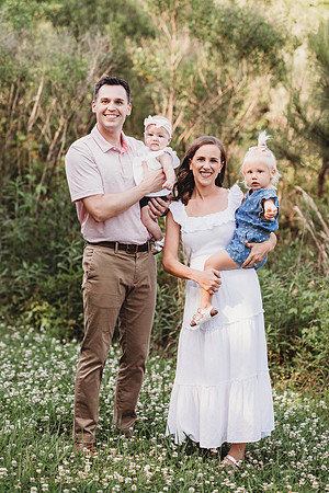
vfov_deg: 23.9
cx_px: 164
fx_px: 1165
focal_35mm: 85
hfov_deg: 16.1
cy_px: 246
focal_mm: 85
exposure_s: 1/250
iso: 100
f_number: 2.2
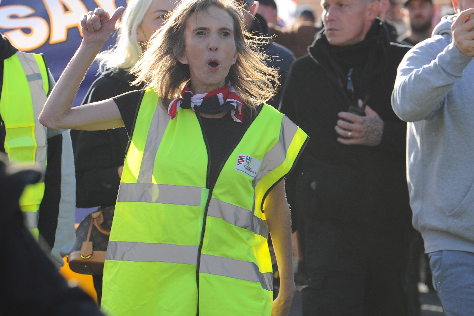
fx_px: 4066
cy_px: 69
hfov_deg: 6.7
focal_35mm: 309
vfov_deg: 4.4
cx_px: 227
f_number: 5.6
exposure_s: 1/500
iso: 400
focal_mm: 170
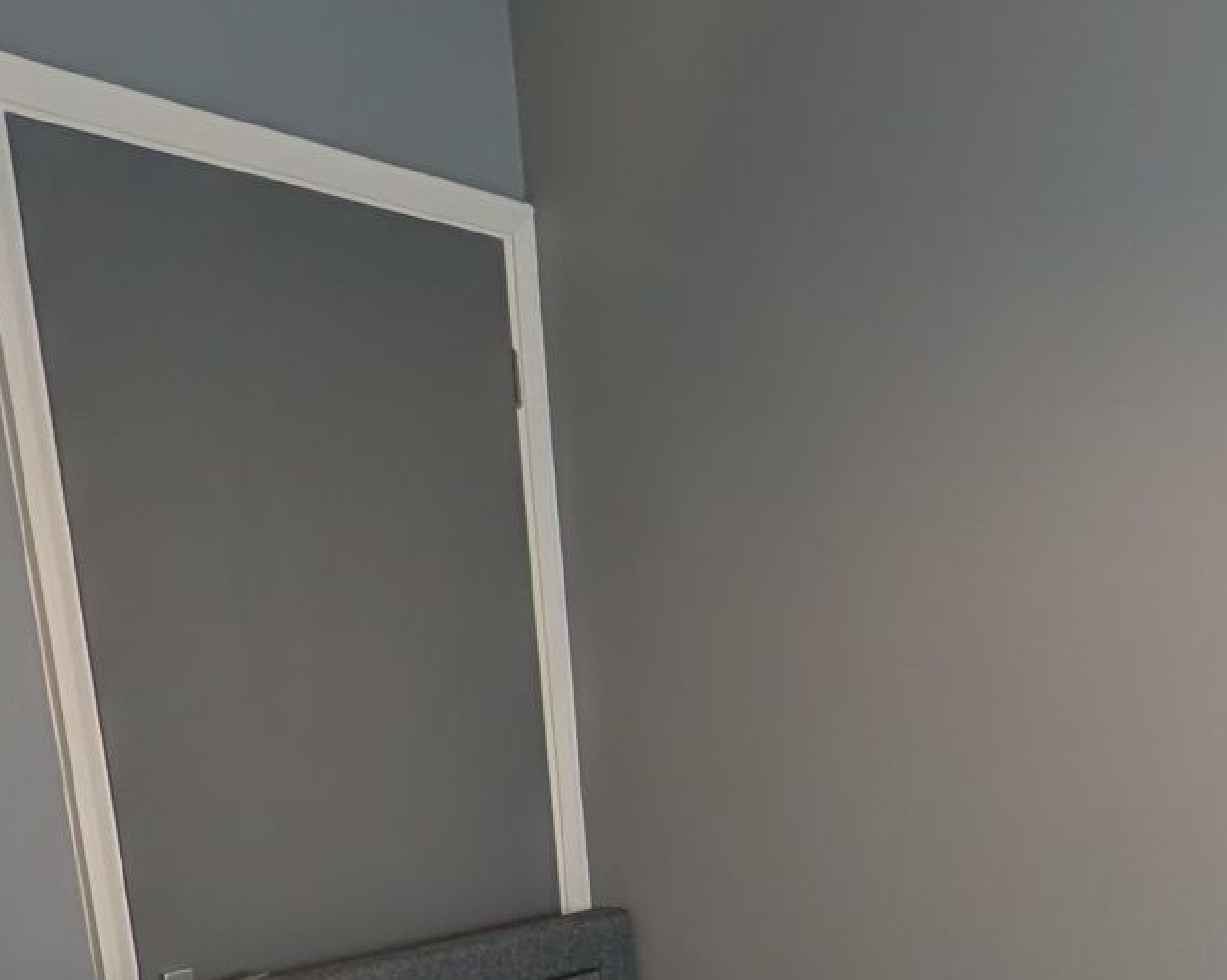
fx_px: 1633
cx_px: 1107
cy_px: 1146
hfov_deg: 38.3
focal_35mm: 45
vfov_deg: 29.3
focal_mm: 2.02
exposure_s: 1/222
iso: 47
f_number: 1.7
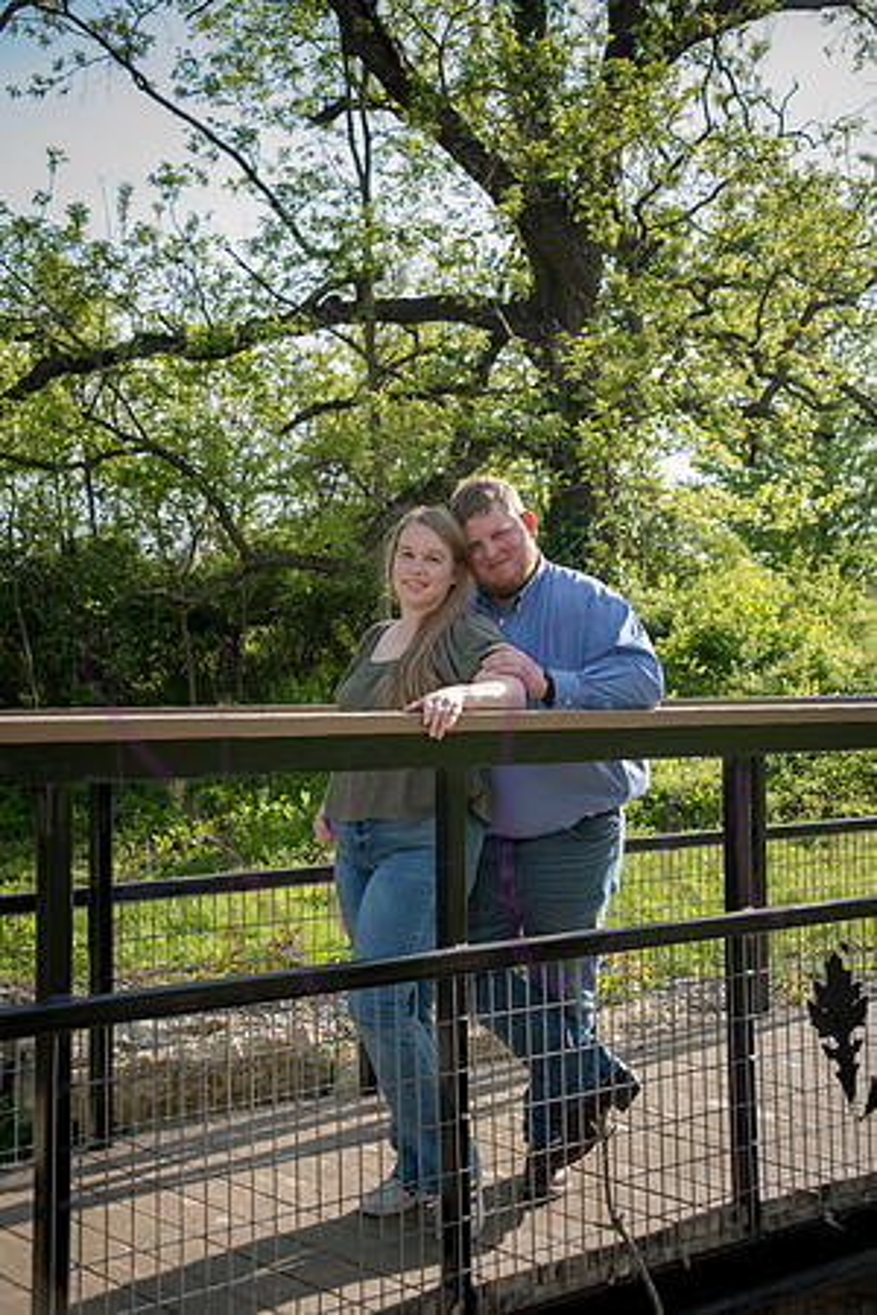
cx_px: 438
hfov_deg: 27.0
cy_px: 658
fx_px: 1827
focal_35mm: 50
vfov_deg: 39.6
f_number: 6.3
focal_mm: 50
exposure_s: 1/640
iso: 800
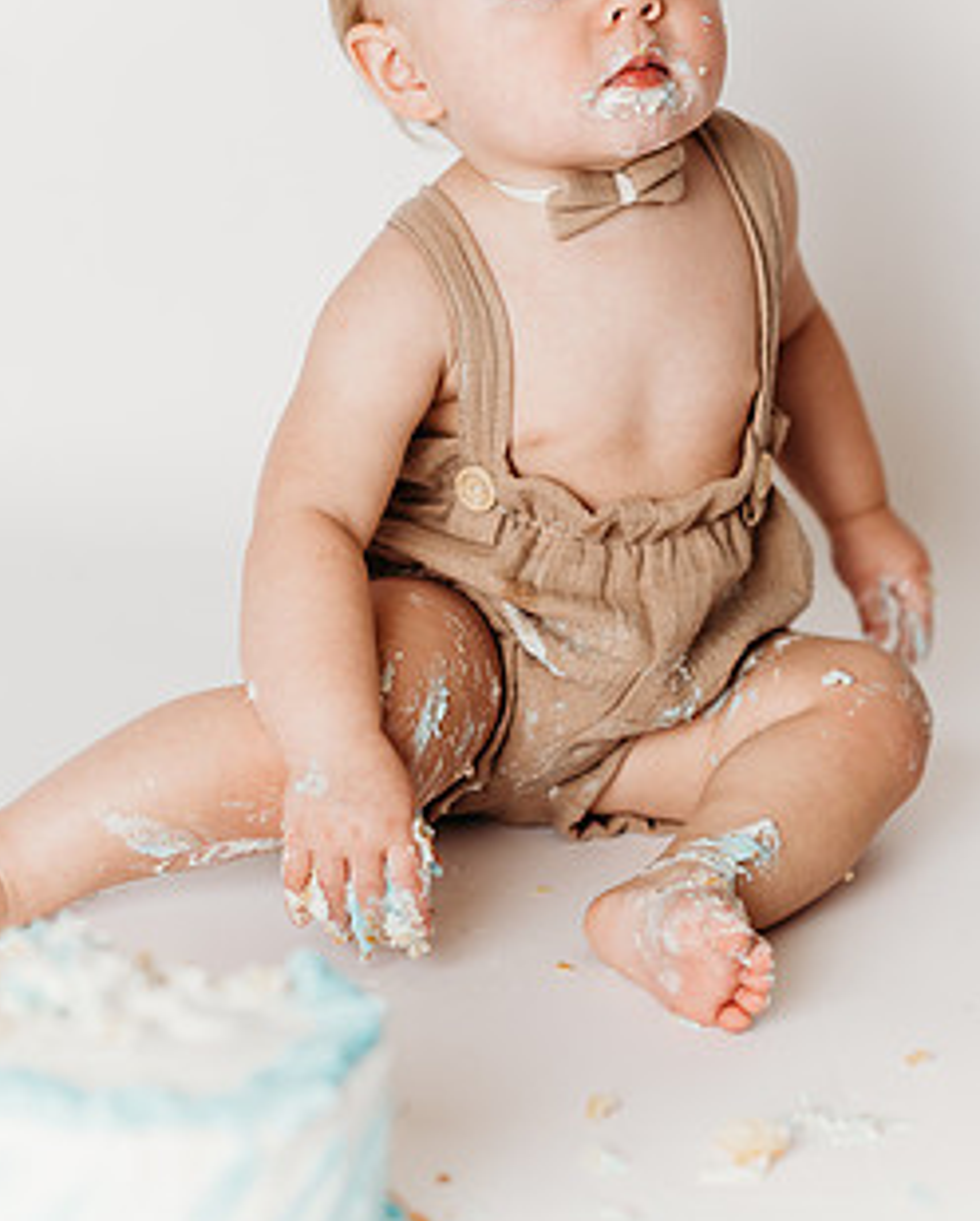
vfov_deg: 16.5
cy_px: 490
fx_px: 4197
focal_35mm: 116
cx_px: 435
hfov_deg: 13.3
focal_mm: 85
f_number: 2.8
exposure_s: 1/200
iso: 100
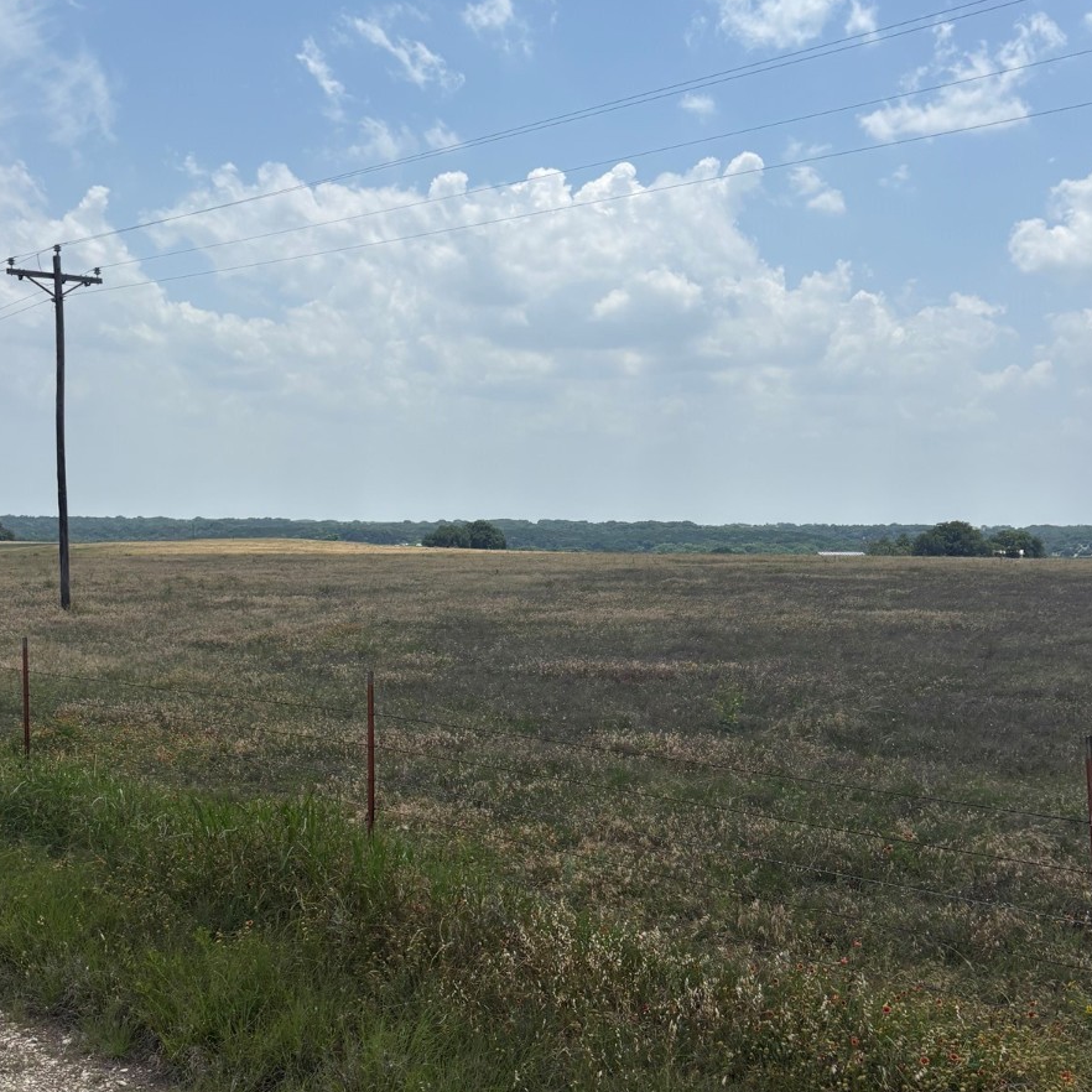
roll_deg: +0.6
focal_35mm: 40
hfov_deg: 41.8
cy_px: 603
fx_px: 1428
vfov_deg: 41.8
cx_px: 485
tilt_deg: -2.9
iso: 50
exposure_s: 1/6329
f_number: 1.6
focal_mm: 5.96
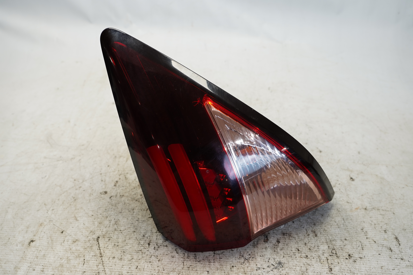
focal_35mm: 30
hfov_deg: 61.9
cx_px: 206
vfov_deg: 43.6
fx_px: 344
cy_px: 138
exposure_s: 1/60
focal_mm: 20
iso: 200
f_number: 4
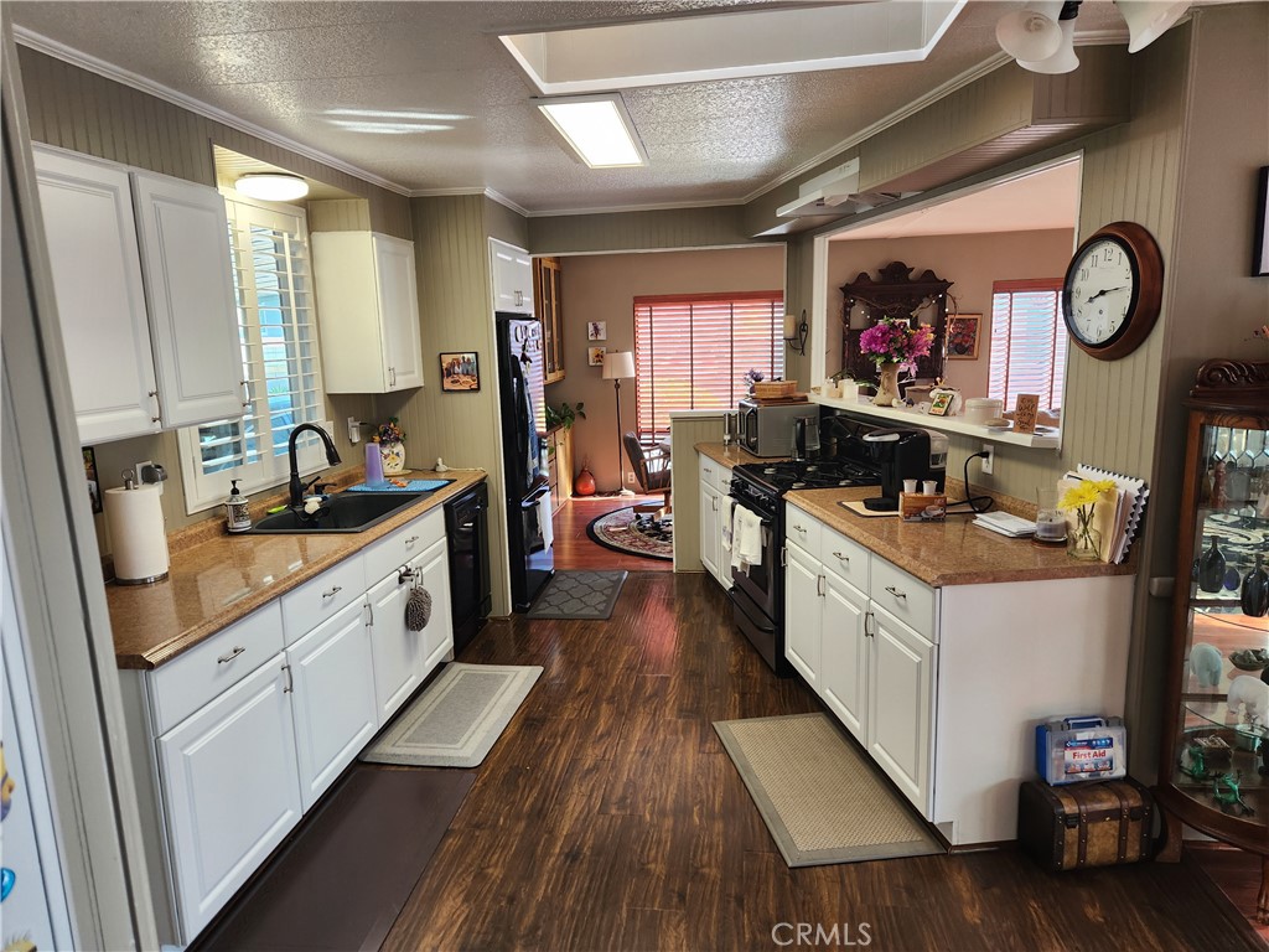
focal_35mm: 23
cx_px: 634
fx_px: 843
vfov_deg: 58.9
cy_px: 476
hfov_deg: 73.9
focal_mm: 5.4
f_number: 1.8
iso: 125
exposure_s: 1/120
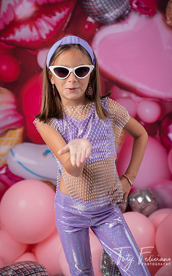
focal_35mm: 66
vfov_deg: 31.1
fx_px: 495
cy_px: 139
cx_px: 87
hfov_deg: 19.7
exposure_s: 1/250
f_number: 3.2
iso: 64
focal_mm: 64
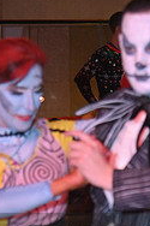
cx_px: 67
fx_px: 1258
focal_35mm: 201
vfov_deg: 10.1
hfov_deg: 6.8
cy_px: 254
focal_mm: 65
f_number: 4
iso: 4000
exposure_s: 1/100
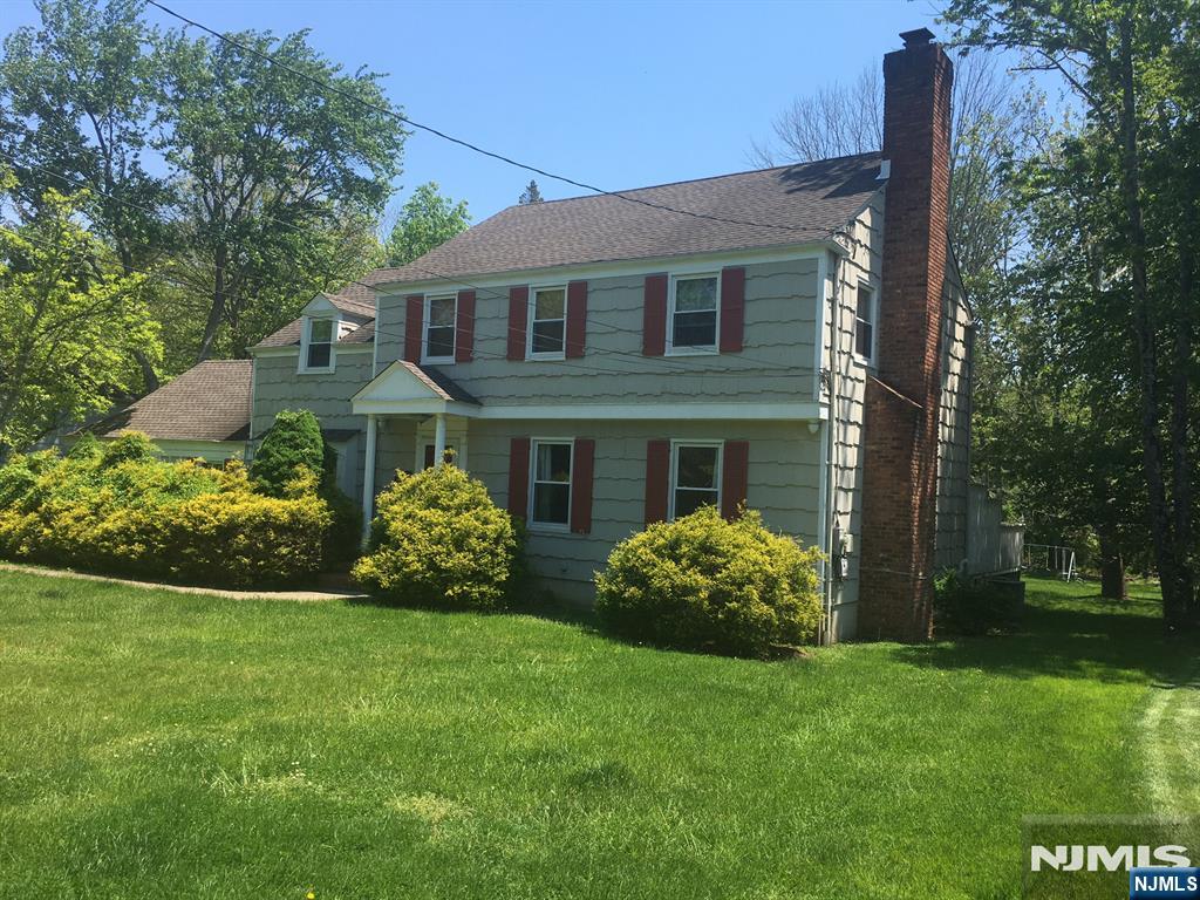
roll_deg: -2.0
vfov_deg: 48.2
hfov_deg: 61.7
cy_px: 450
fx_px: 1005
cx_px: 600
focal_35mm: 29
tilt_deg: +4.8
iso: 25
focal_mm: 4.15
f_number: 2.2
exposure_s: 1/1148
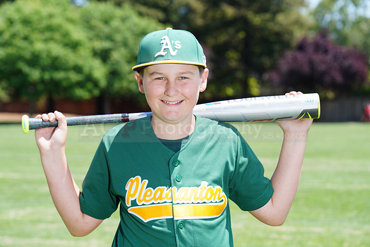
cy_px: 124
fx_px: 1460
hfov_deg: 14.4
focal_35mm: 142
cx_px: 185
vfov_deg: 9.7
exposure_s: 1/200
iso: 200
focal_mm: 142
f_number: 9
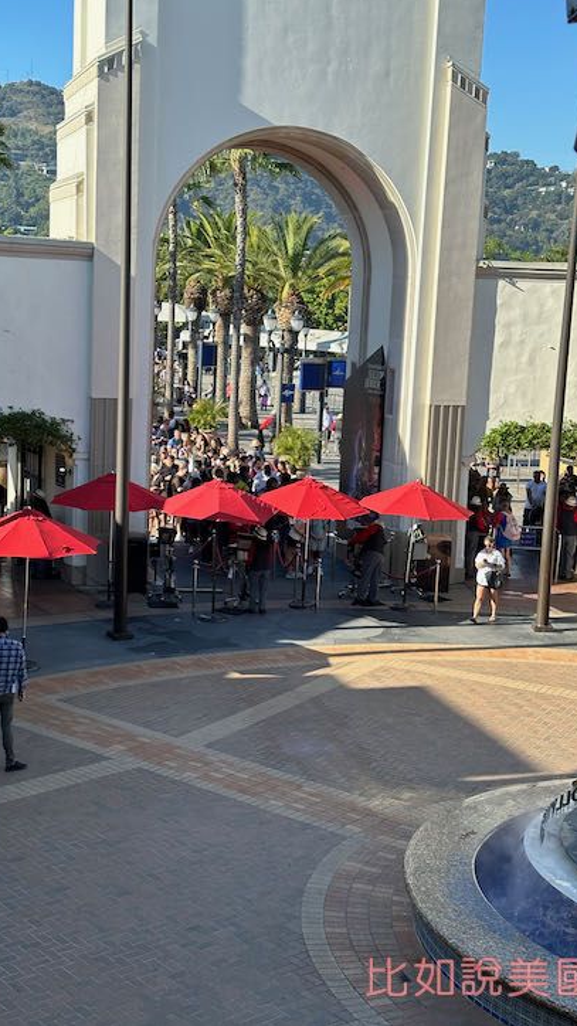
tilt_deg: -10.0
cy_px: 510
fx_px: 1442
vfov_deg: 39.2
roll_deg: -1.7
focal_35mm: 53
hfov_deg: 22.6
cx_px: 238
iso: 64
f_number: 1.78
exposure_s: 1/1497
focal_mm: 6.86
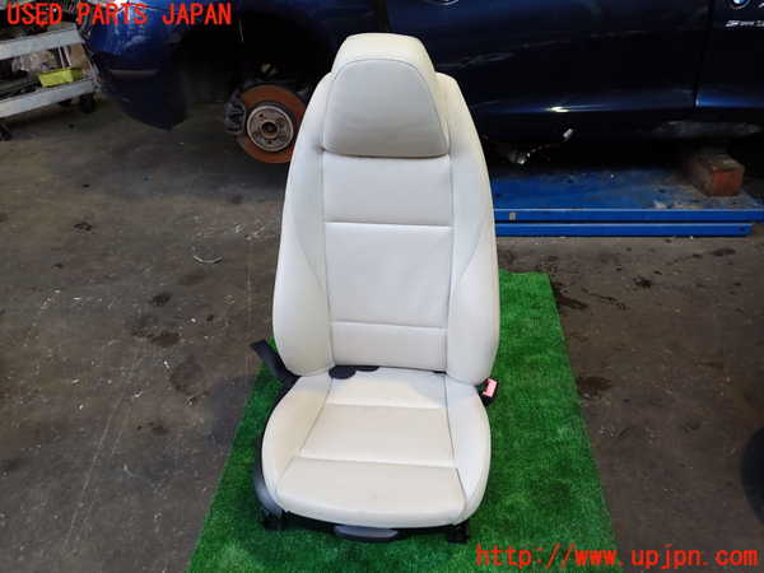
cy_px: 286
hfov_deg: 60.0
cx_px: 382
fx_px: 662
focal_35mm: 30
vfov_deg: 46.8
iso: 200
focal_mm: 5.4
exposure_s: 1/30
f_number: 2.3
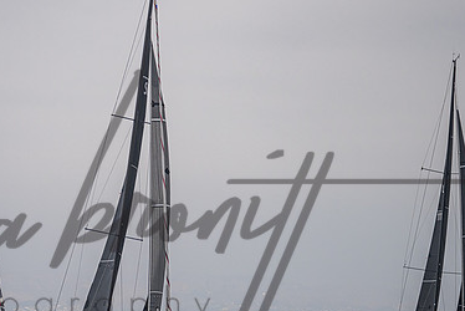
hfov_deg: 8.7
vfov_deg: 5.8
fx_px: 3051
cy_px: 226
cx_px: 151
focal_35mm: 236
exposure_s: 1/4000
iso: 400
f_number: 5
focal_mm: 135
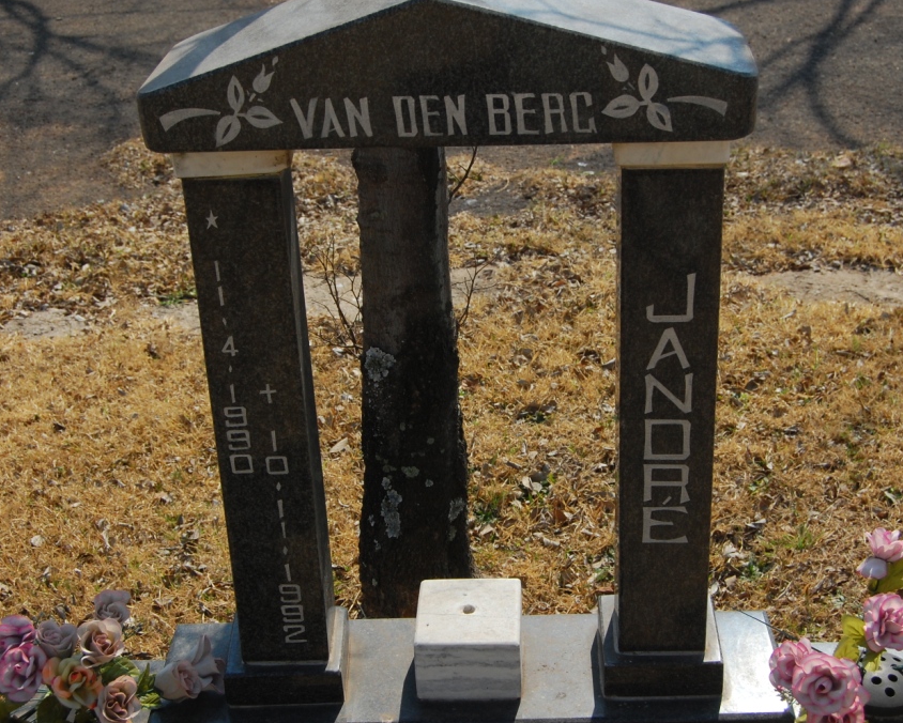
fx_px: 1551
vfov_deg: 26.3
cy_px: 360
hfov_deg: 32.5
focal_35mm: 58
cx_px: 462
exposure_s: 1/1000
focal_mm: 34
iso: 400
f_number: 7.1
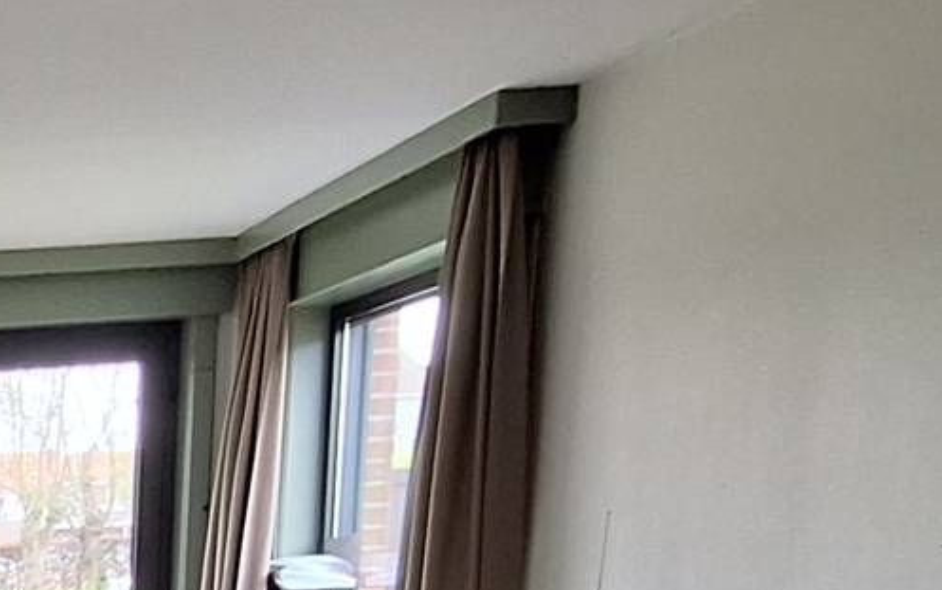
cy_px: 968
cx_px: -627
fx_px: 1823
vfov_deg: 16.2
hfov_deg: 21.7
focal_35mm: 71
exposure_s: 1/40
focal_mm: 1.74
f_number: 2.2
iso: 80
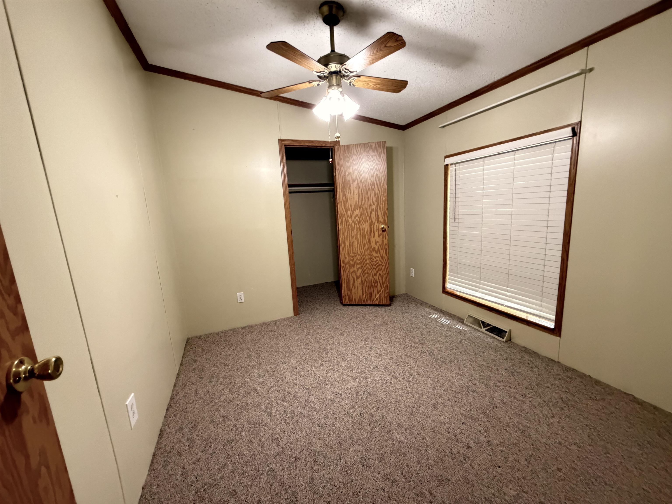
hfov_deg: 102.1
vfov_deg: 85.7
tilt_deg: -9.4
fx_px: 272
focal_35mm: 14
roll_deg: +3.8
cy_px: 252
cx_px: 336
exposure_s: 1/40
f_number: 2.2
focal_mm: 2.22
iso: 1250
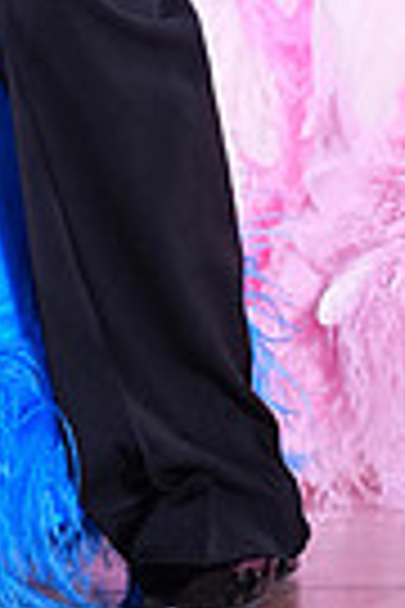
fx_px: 7593
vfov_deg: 4.5
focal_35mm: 450
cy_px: -540
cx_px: -308
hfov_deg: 3.0
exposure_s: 1/250
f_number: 4.5
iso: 2500
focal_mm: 105
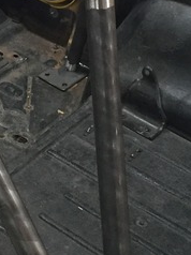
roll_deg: -1.9
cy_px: 20
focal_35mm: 125
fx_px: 921
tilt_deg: -34.7
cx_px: -21
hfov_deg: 11.7
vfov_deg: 15.6
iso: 160
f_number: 2.2
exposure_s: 1/30
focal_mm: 4.15
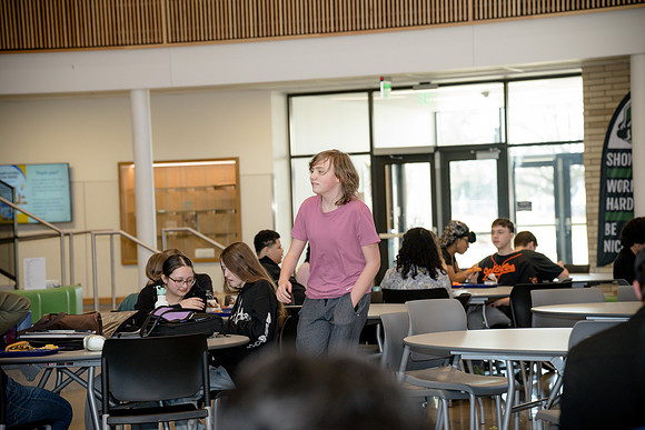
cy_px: 215
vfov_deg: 13.0
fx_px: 1882
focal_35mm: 105
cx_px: 322
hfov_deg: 19.5
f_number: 4
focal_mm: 105
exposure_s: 1/320
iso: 2000
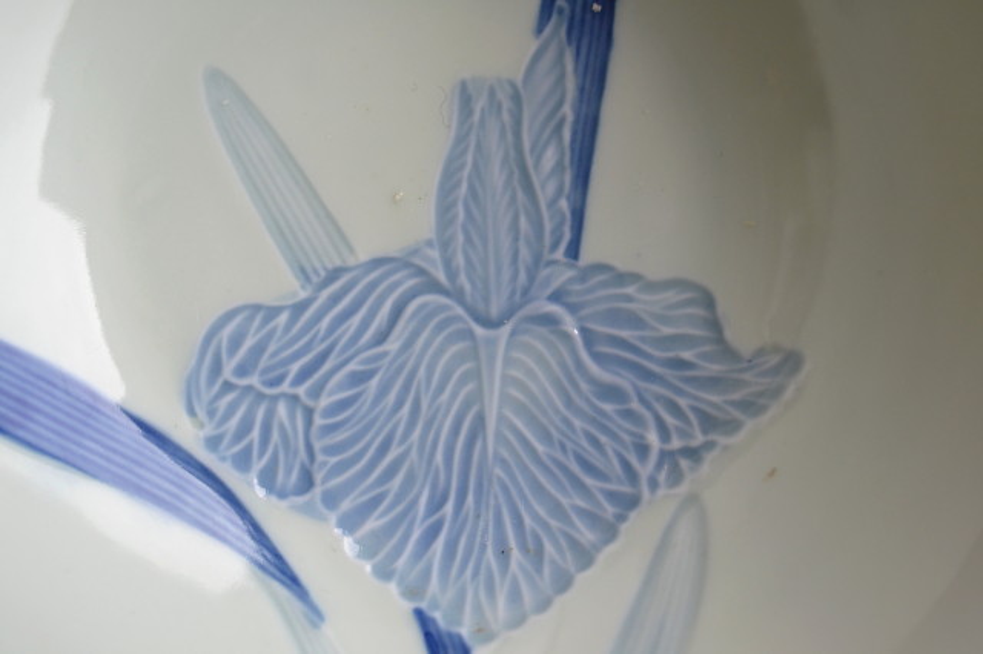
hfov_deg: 46.4
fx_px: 1146
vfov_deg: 31.9
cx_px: 492
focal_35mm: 42
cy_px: 327
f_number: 5
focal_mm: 28
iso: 400
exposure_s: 1/100
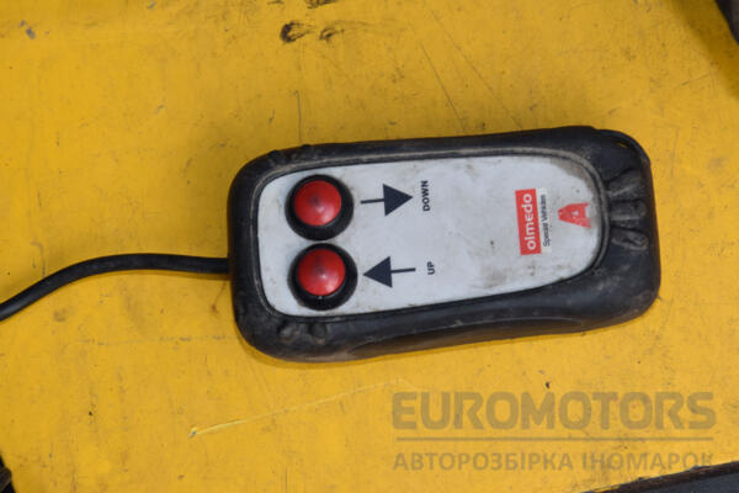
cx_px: 370
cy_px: 246
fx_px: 3233
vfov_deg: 8.7
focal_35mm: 158
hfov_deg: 13.0
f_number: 16
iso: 800
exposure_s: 1/200
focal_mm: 105
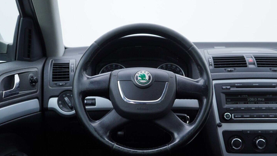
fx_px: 279
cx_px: 139
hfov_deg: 52.8
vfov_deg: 31.2
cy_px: 88
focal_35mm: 38
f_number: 3.2
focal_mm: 24
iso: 125
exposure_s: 1/50
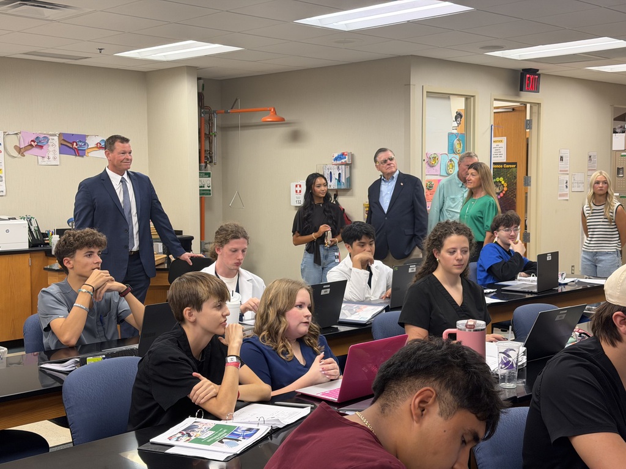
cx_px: 313
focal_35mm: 48
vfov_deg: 30.3
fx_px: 868
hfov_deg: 39.7
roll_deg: -0.1
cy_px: 234
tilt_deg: -4.0
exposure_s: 1/120
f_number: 1.78
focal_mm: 6.76
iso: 200
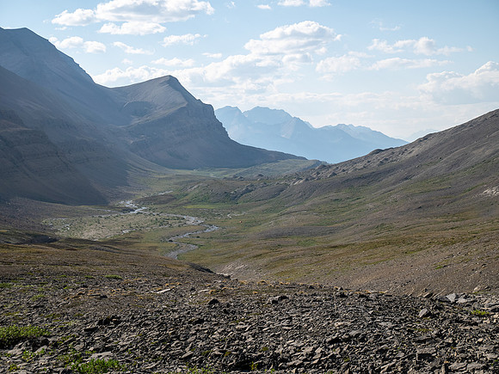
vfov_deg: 22.9
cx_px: 250
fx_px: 923
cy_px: 187
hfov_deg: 30.3
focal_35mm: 64
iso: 200
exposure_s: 1/250
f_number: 8
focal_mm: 32
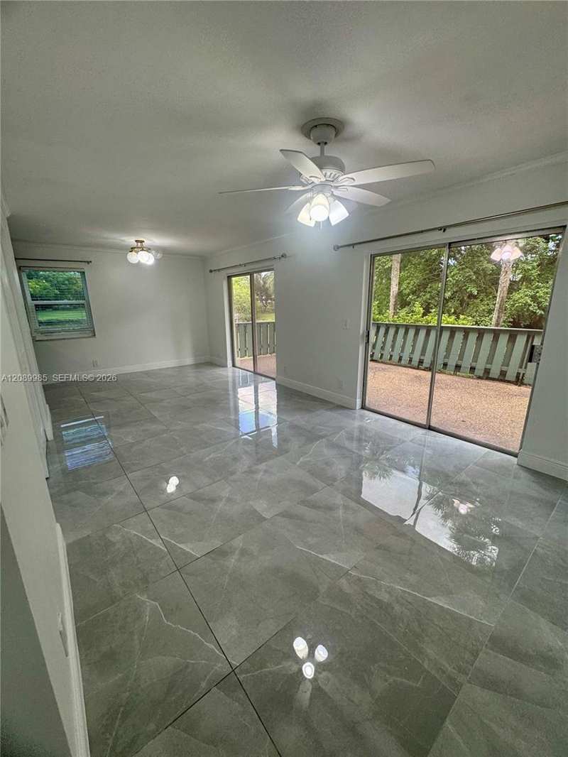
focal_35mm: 14
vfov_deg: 102.1
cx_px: 284
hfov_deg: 85.7
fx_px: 306
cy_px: 378
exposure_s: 1/120
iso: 125
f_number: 2.2
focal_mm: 2.22
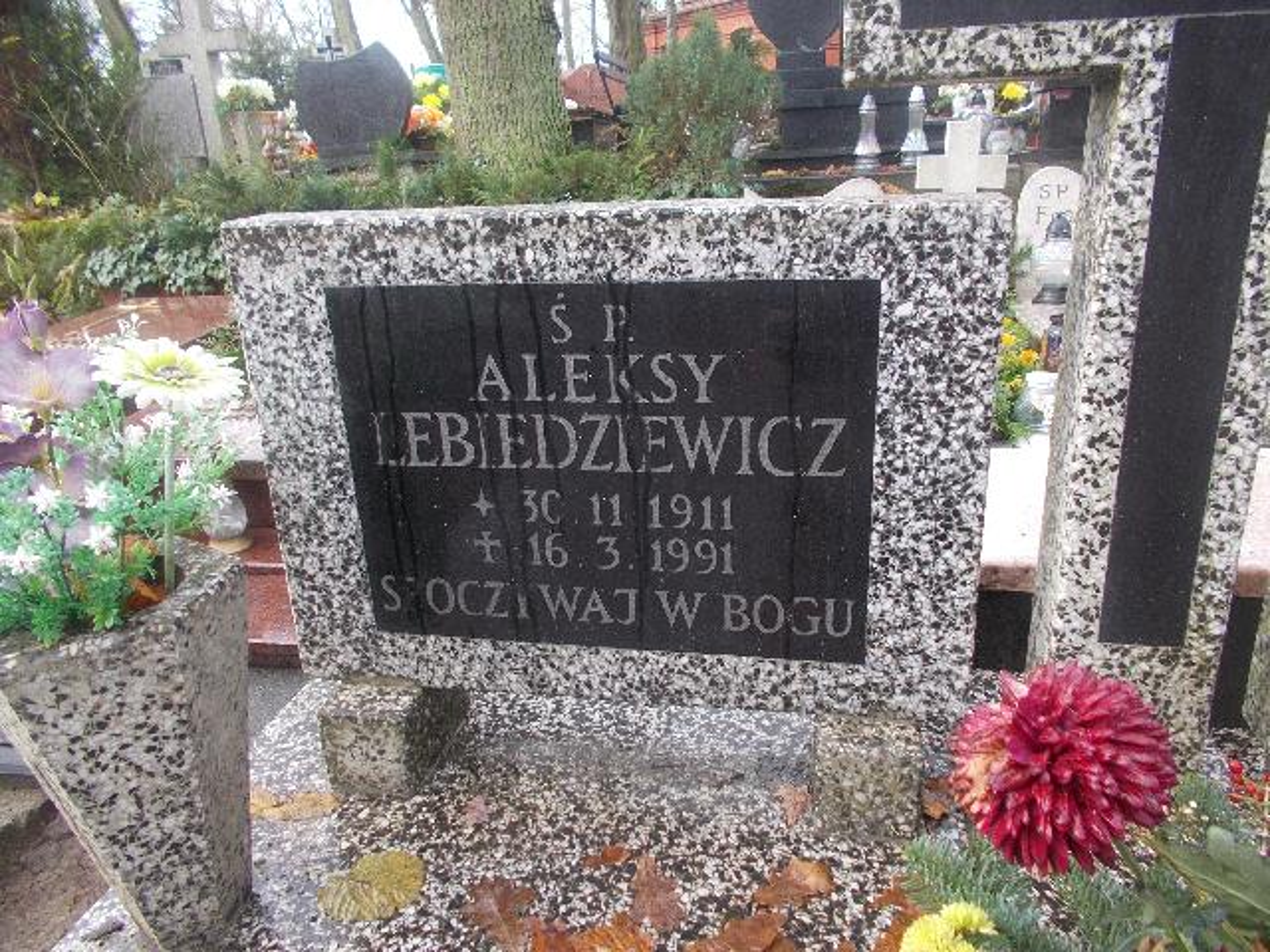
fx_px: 954
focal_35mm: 26
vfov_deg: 53.1
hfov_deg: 67.3
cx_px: 635
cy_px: 476
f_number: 3.2
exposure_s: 1/40
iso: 80
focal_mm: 4.6
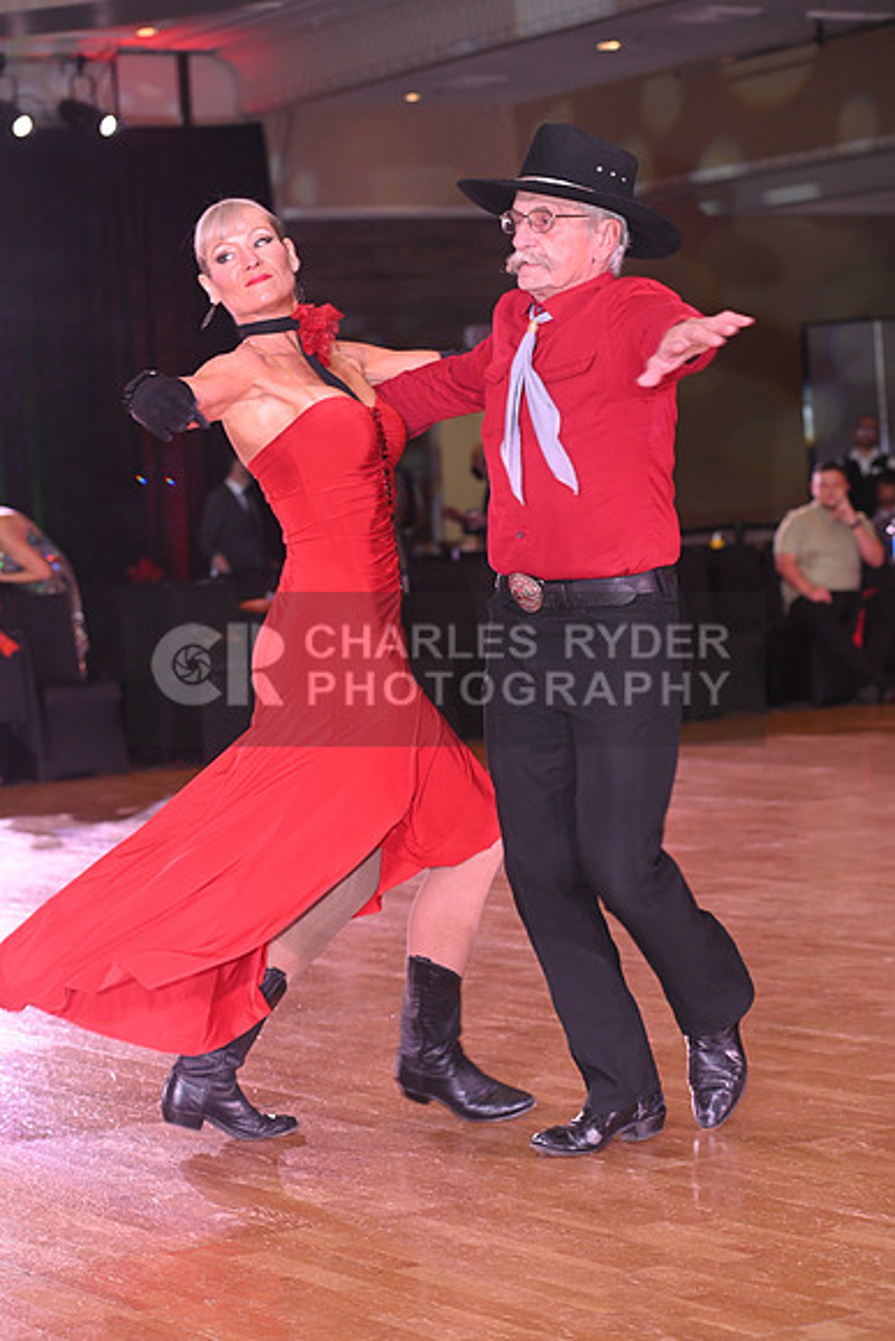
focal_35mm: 95
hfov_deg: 14.4
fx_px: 3540
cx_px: 448
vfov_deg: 21.5
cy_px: 670
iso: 2000
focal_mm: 95
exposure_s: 1/200
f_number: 5.6
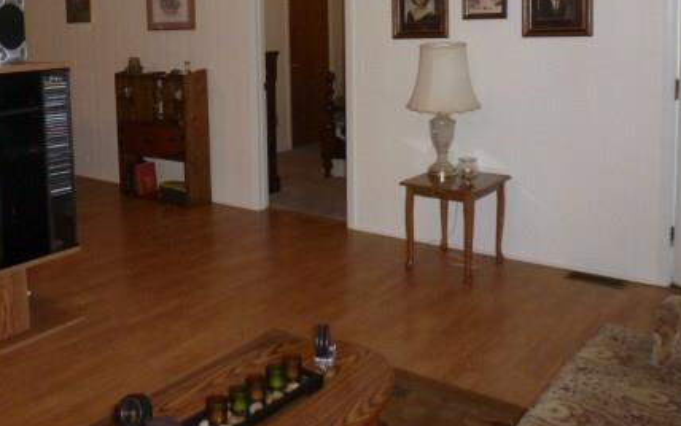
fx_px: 706
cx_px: 191
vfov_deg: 32.7
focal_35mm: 38
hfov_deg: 49.9
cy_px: 86
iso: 400
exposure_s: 1/60
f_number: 3.3
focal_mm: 4.3
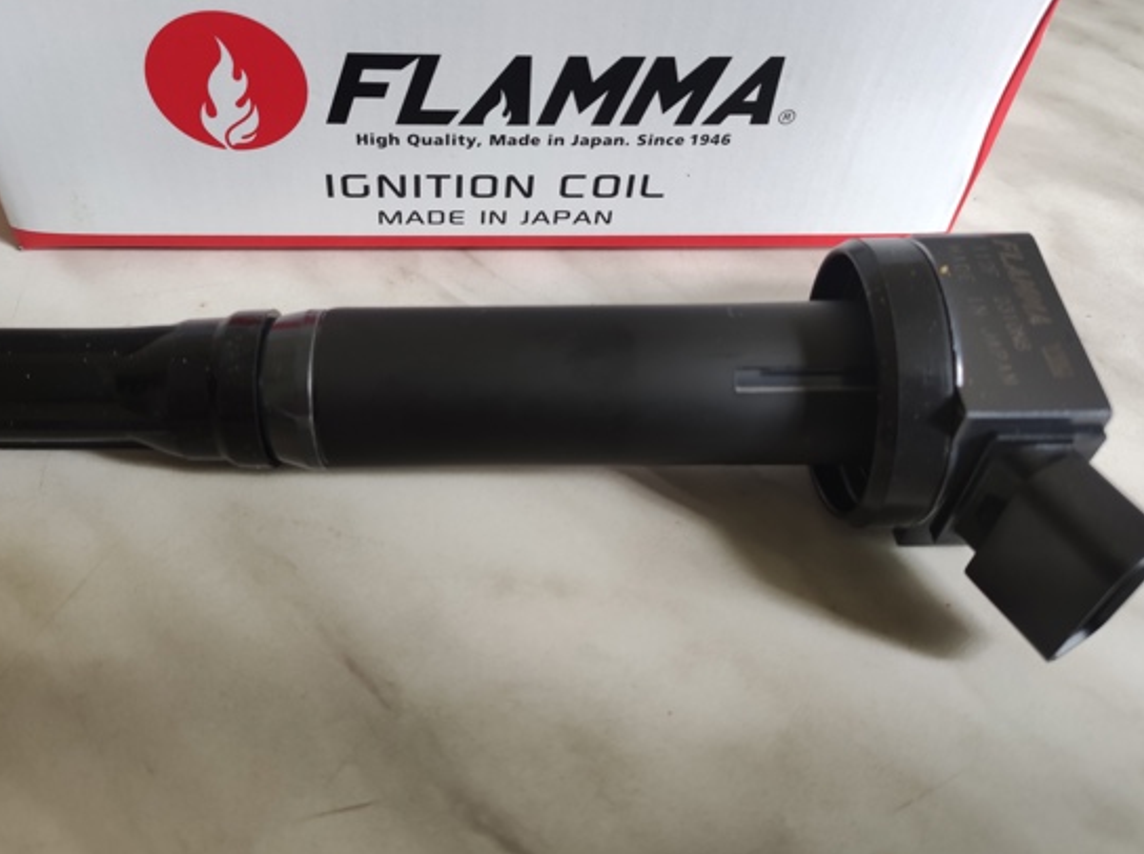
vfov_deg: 65.6
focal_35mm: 20
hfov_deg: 81.5
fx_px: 660
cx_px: 507
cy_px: 383
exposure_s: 1/50
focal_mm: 4.74
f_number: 1.79
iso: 315
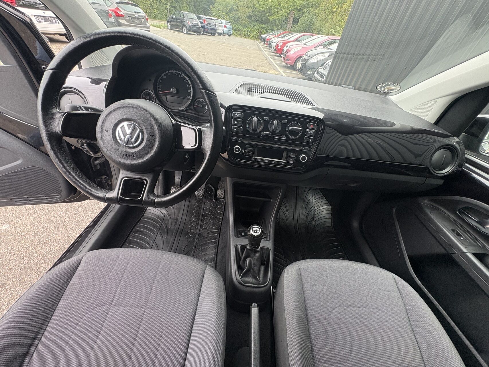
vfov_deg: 85.7
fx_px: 198
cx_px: 244
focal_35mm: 14
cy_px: 184
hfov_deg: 102.1
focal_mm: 2.22
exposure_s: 1/94
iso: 250
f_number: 2.2
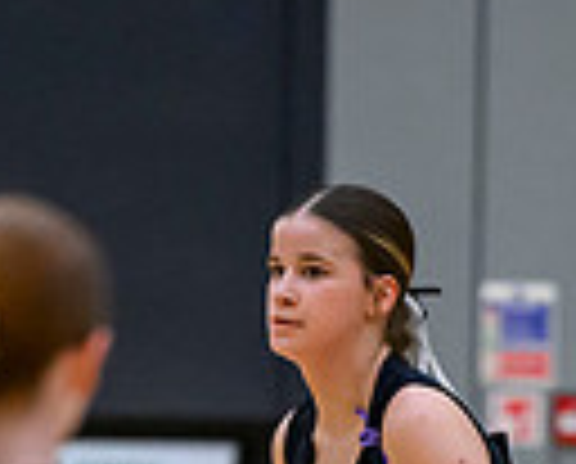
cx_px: 530
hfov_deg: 1.9
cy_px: 886
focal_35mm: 1008
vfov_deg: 1.5
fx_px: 17223
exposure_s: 1/1250
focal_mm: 195
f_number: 2.8
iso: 6400
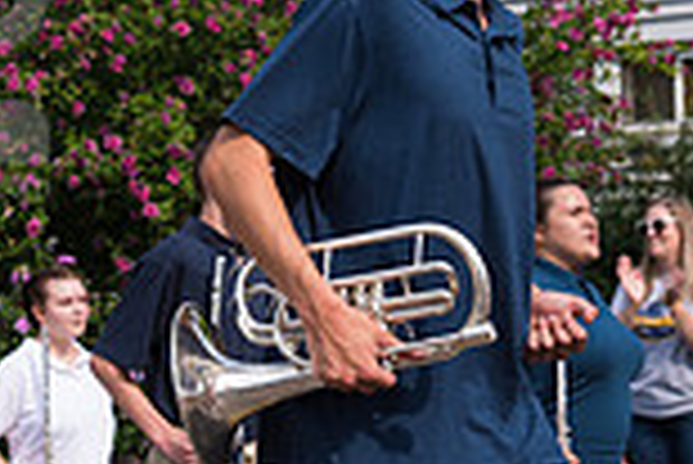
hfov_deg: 11.7
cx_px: -86
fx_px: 3333
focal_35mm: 173
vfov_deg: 7.9
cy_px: 43
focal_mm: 46
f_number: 6.3
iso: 140
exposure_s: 1/500
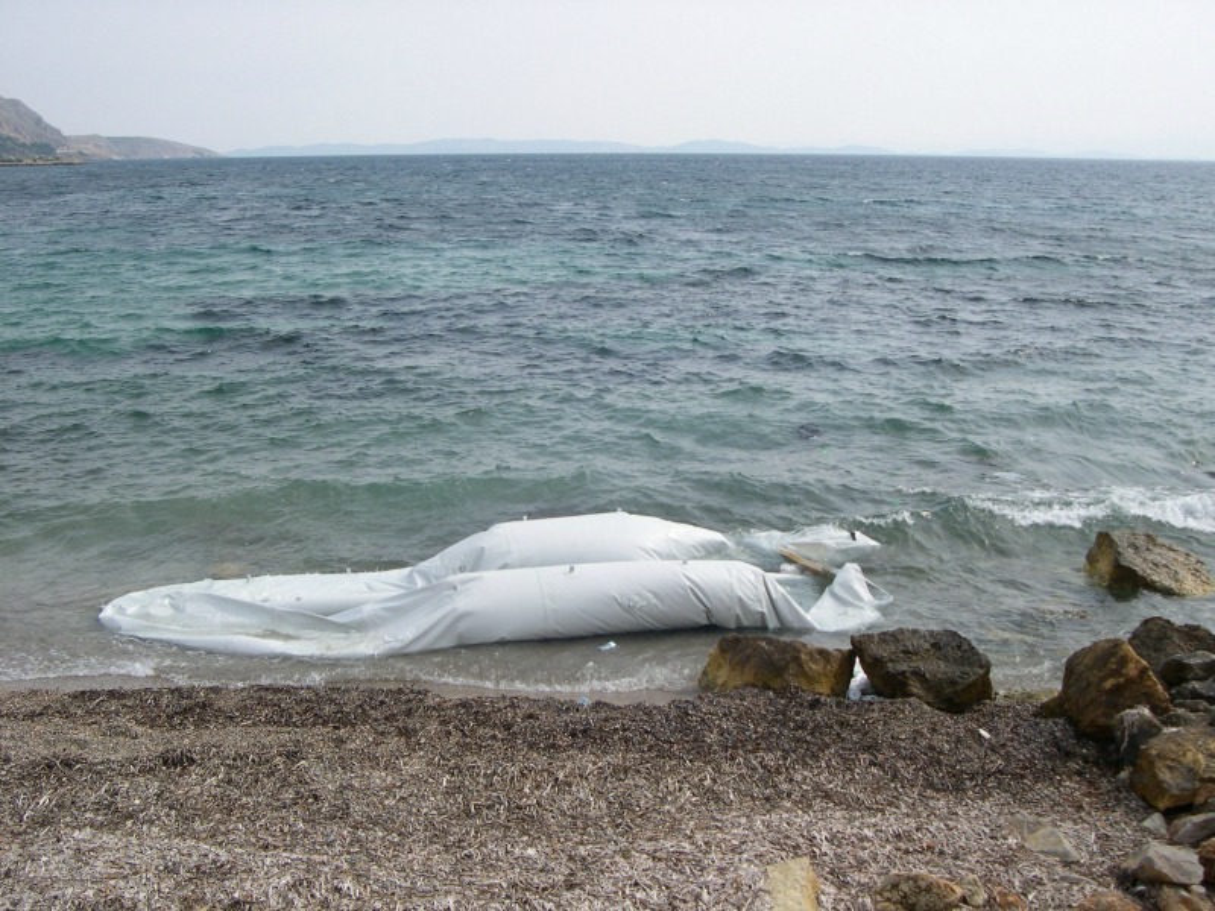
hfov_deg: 49.0
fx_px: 1334
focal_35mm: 38
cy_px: 456
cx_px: 608
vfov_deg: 37.7
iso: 100
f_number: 7.6
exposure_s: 1/175
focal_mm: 8
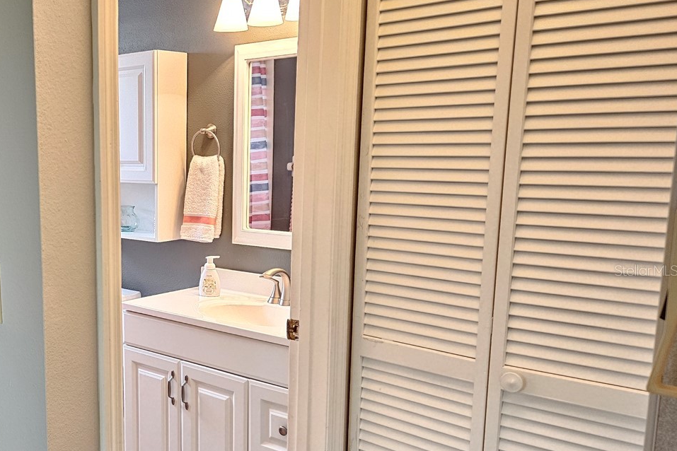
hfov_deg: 45.5
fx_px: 752
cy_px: 270
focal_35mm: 40
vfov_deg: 33.3
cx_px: 115
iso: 400
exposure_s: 1/120
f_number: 1.8
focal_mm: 5.4
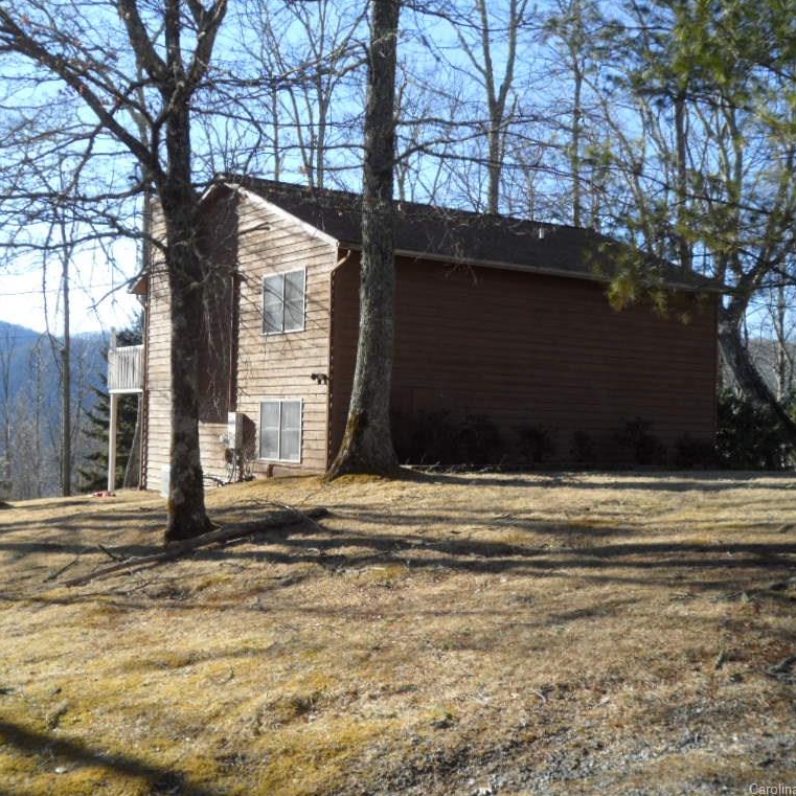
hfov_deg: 38.2
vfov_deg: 38.3
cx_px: 334
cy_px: 397
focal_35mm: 44
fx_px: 1145
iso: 80
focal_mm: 6.6
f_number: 4
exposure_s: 1/250
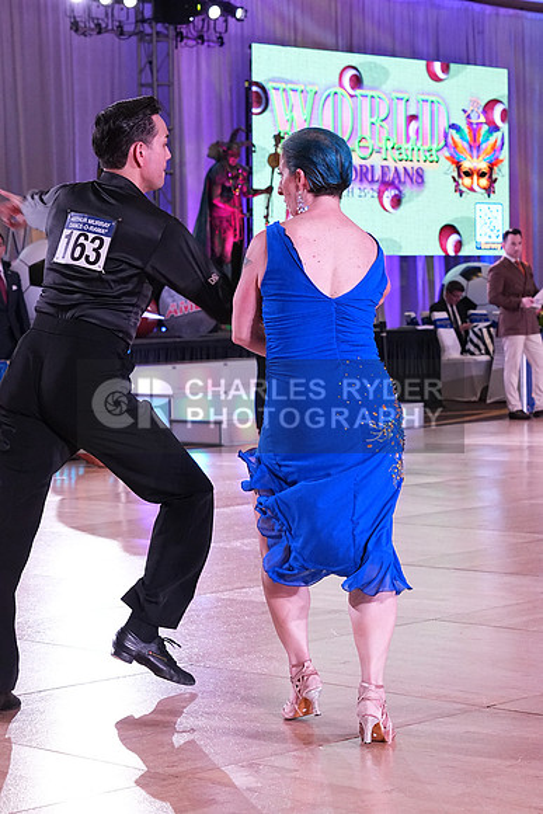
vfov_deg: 22.4
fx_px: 2057
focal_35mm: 91
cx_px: 272
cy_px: 407
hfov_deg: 15.0
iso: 3200
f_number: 6.3
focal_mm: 61
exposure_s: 1/320
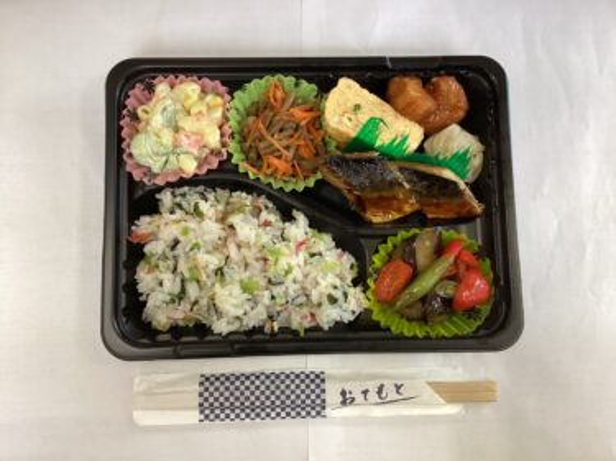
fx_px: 551
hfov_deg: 58.4
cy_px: 230
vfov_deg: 45.4
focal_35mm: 31
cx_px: 308
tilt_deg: -84.8
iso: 160
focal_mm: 3.3
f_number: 2.4
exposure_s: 1/50
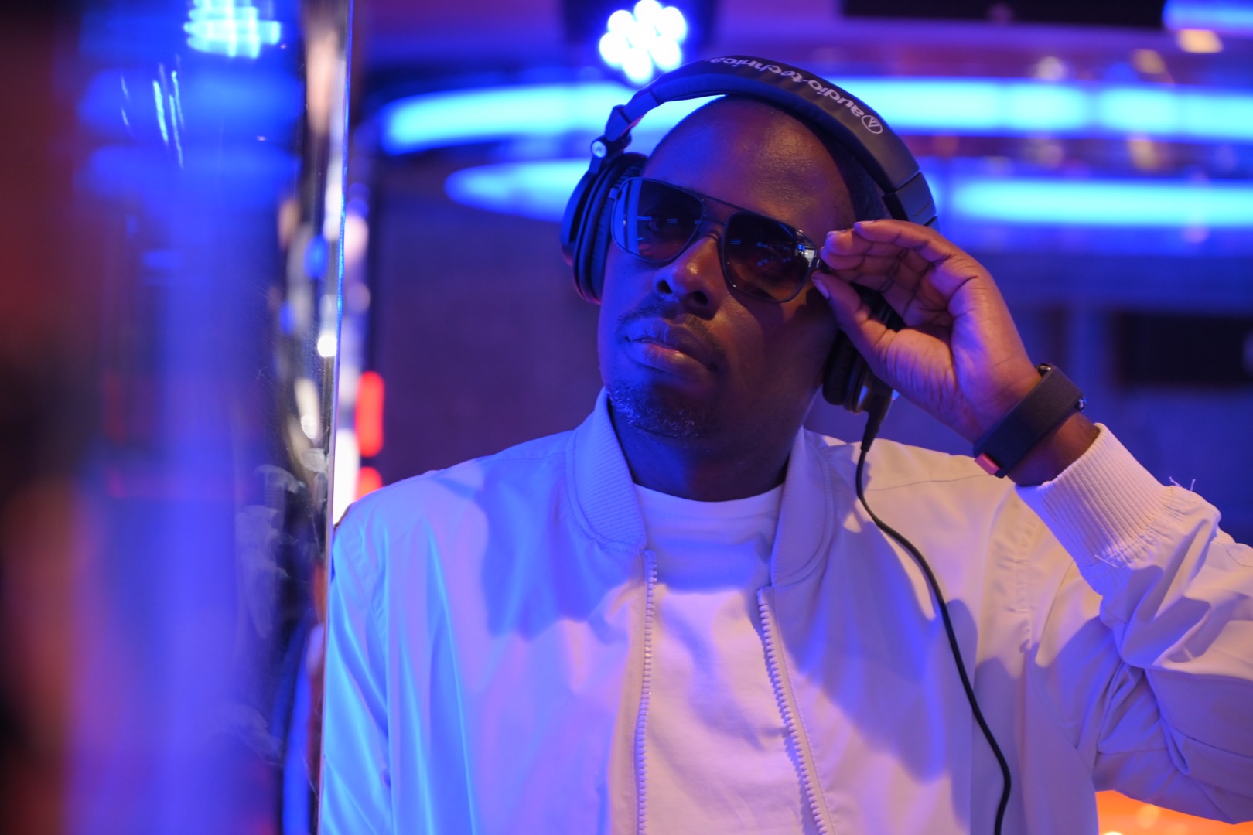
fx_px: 4872
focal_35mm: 140
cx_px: 626
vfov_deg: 9.8
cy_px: 418
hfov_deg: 14.7
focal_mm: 140
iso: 1600
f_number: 6.3
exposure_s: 1/30
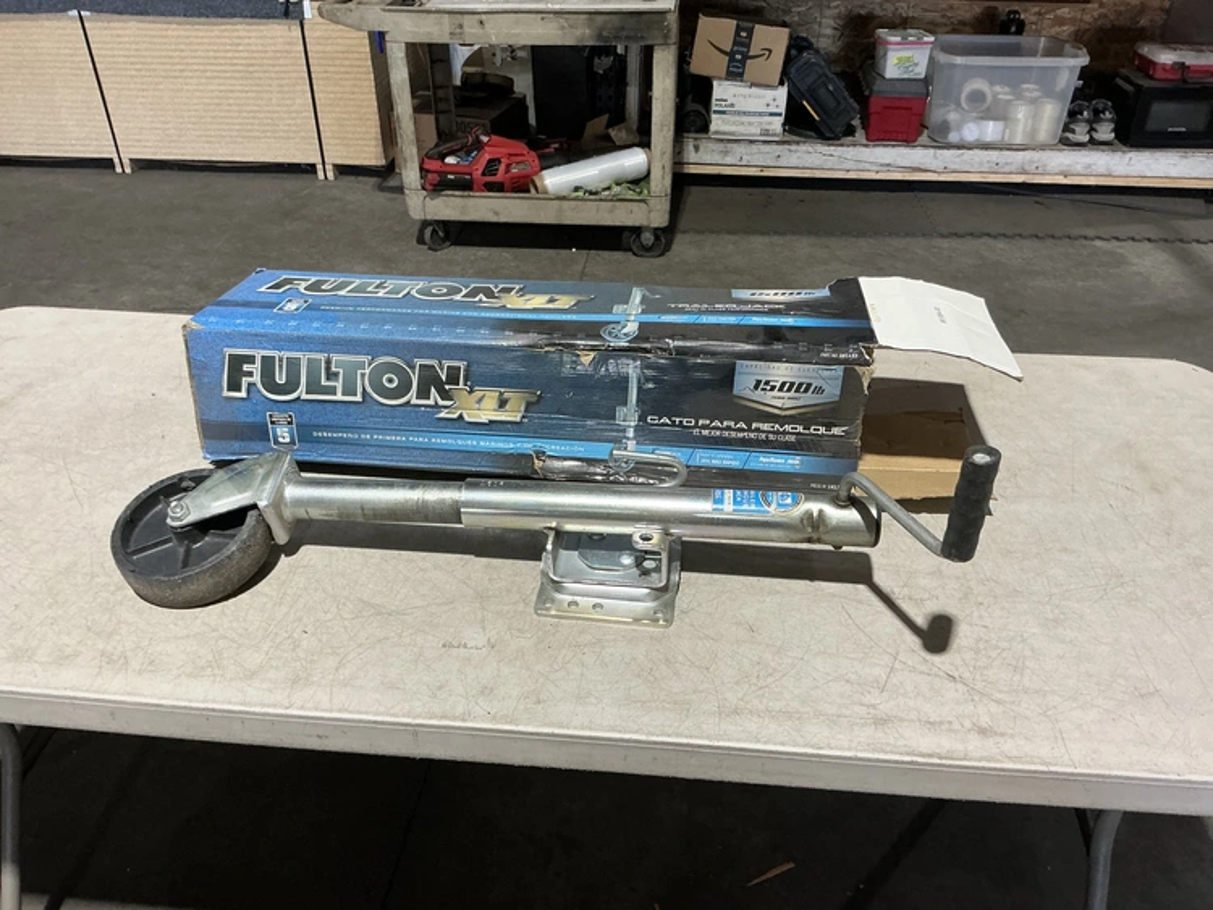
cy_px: 455
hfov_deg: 63.4
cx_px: 606
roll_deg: -0.4
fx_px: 981
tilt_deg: -33.6
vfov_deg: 49.8
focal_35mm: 28
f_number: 1.8
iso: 125
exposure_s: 1/60
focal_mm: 3
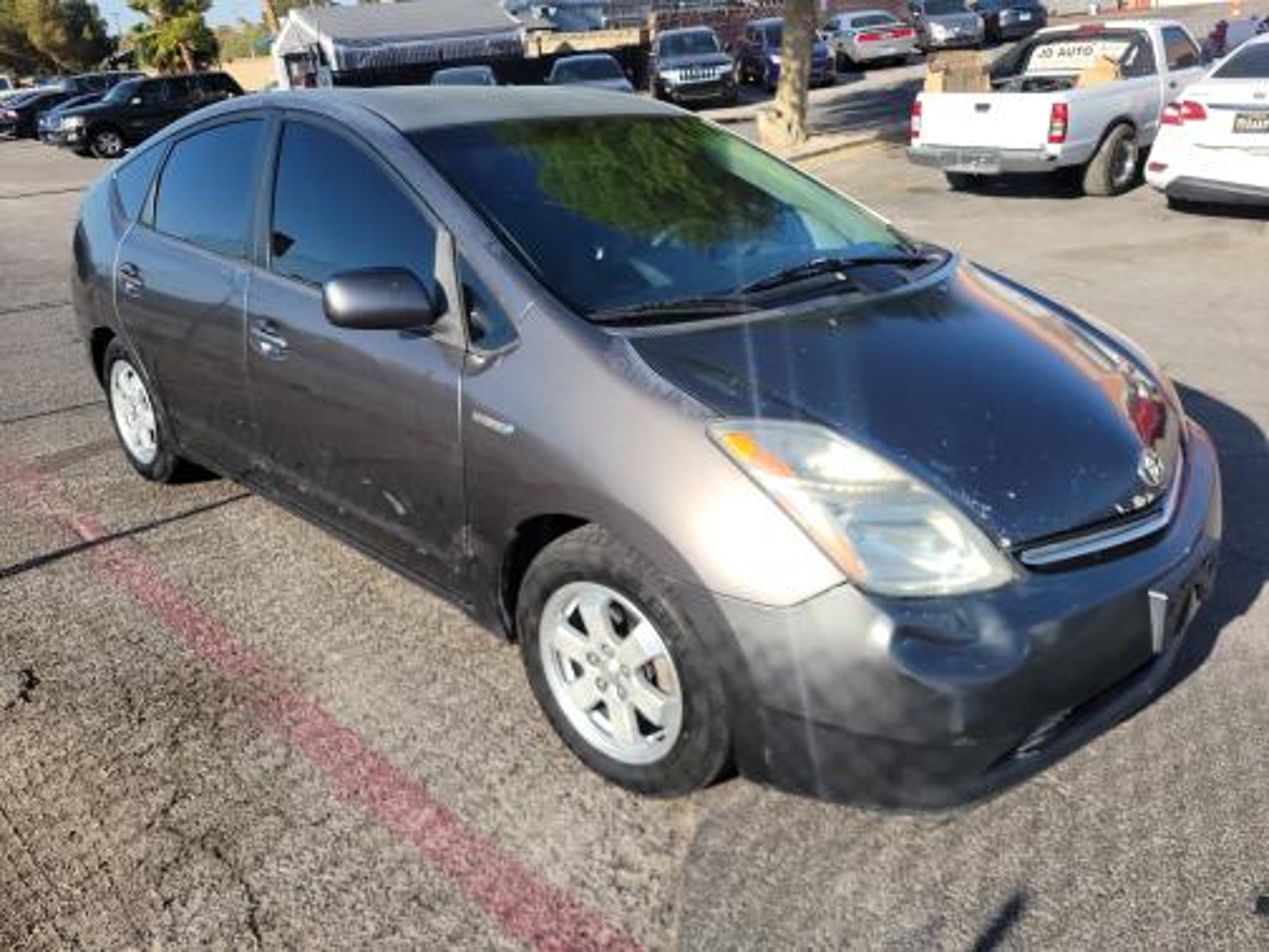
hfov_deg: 67.3
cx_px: 634
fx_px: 953
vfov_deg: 53.1
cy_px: 476
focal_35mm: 26
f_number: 1.8
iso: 40
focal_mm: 5.4
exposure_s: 1/1606
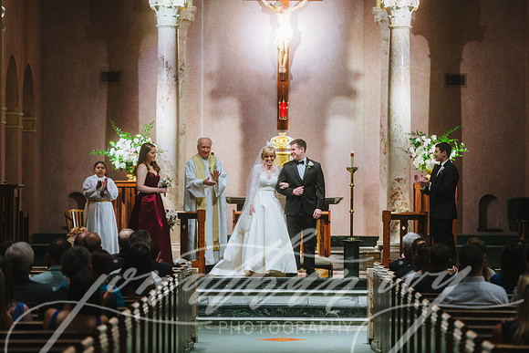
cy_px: 176
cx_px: 264
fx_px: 2058
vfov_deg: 9.8
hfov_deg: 14.7
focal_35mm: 140
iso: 1250
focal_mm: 140
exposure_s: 1/200
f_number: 2.8
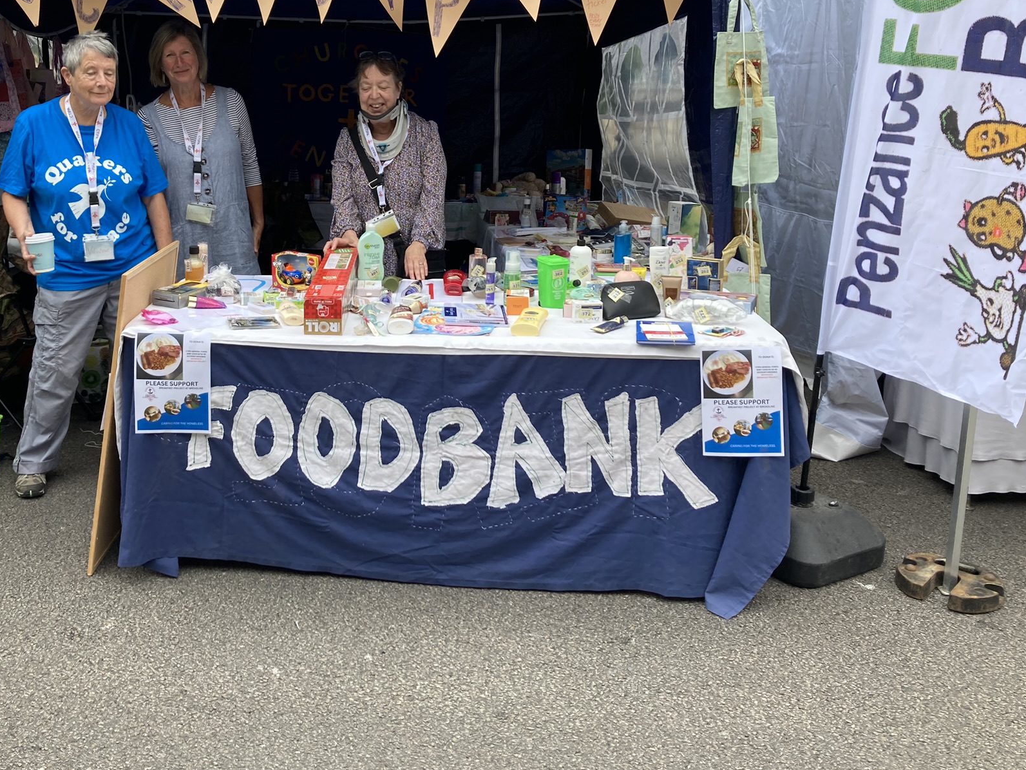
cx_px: 377
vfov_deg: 39.3
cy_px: 279
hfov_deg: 50.8
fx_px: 1067
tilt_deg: -10.3
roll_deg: +0.7
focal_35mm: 36
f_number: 1.8
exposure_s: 1/348
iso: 20
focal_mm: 3.99
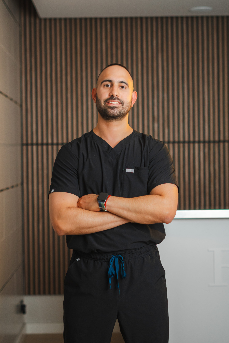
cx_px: 114
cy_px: 172
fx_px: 715
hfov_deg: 18.2
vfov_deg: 27.0
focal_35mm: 75
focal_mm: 50
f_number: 1.8
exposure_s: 1/250
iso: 800
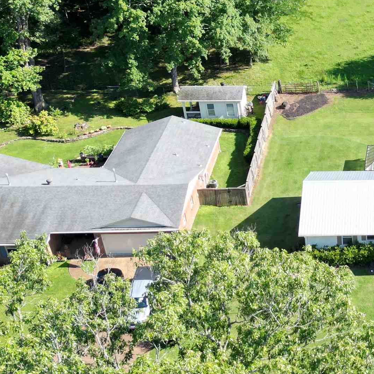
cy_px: 169
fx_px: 746
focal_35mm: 61
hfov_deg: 25.9
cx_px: 417
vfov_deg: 28.1
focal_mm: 6.72
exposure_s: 1/1500
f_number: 1.7
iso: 130
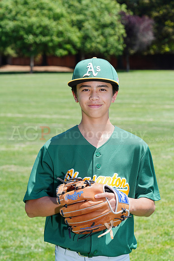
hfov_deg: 10.0
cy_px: 130
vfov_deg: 15.0
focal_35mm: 137
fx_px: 993
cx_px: 87
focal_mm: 137
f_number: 10
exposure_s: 1/200
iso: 200
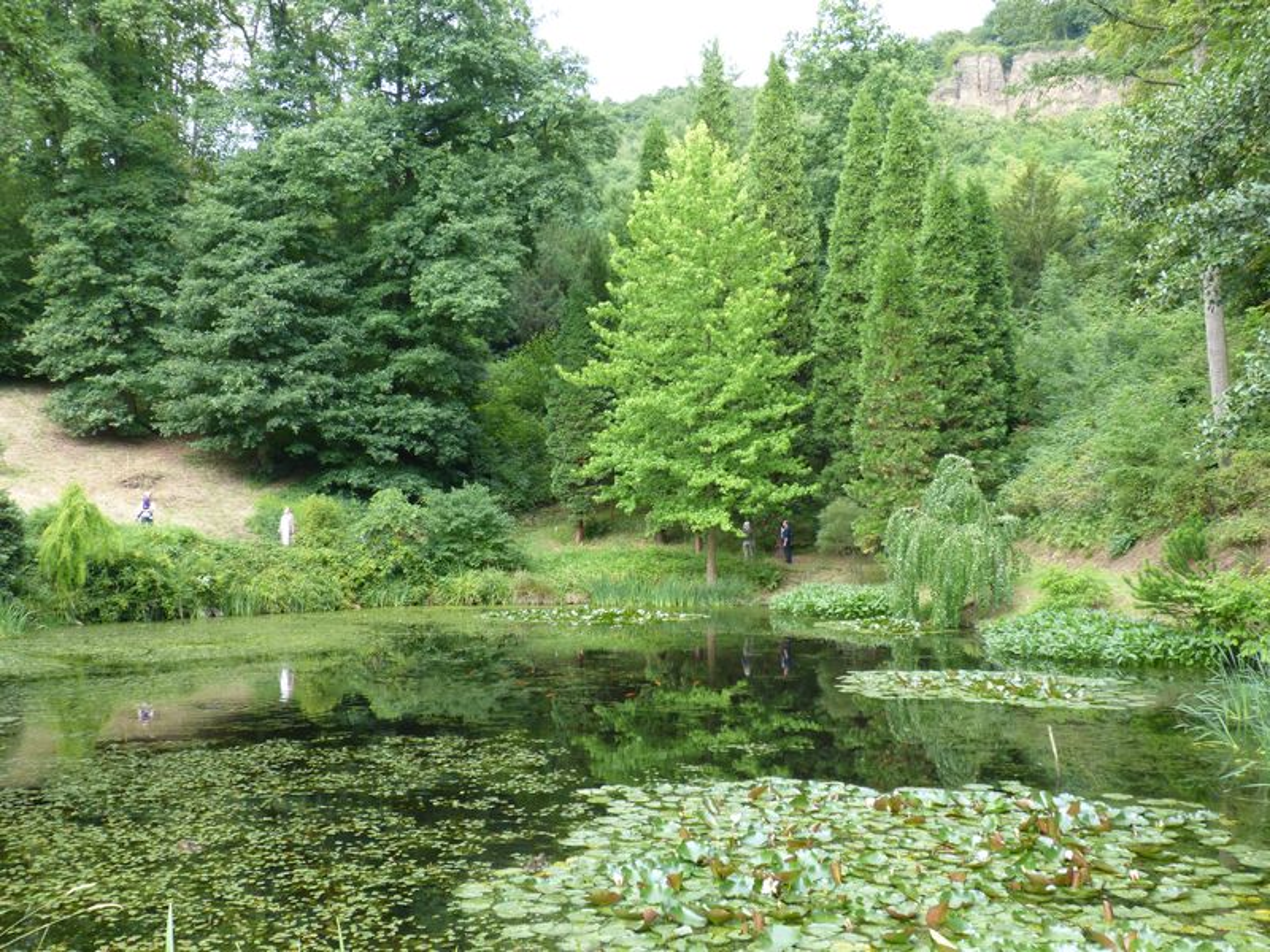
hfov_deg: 49.0
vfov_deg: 37.7
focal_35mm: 38
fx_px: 1394
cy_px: 476
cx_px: 635
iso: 100
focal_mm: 6.7
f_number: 3.1
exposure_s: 1/100
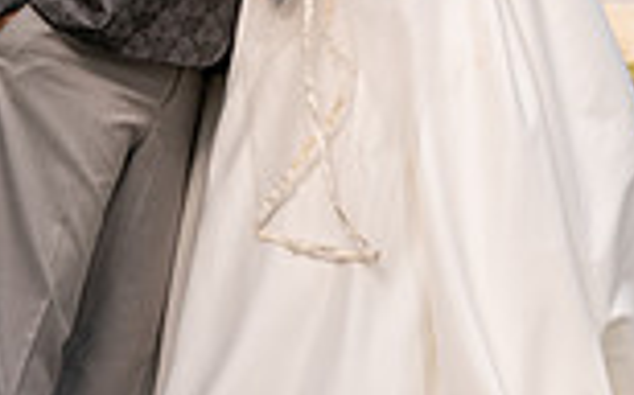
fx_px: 6285
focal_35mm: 364
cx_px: 251
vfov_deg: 3.6
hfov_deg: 5.8
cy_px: -222
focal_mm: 122
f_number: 5.6
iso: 50
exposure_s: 1/250
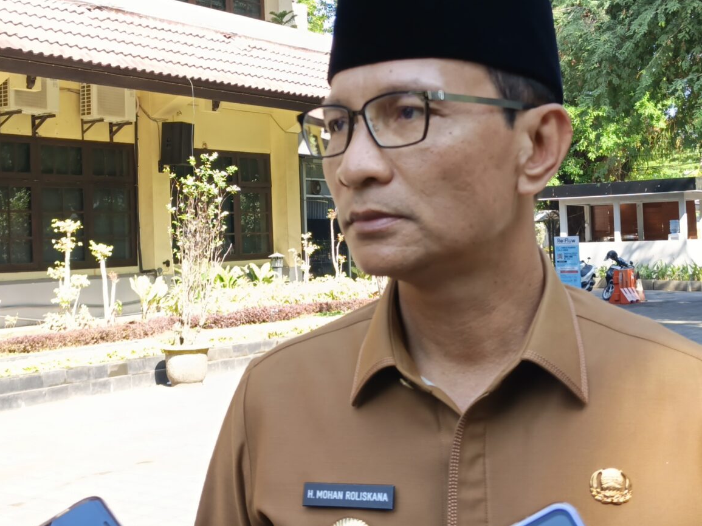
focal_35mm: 51
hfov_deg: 37.4
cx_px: 308
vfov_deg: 28.5
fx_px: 1034
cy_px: 213
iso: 50
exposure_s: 1/102
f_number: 1.8
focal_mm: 5.56
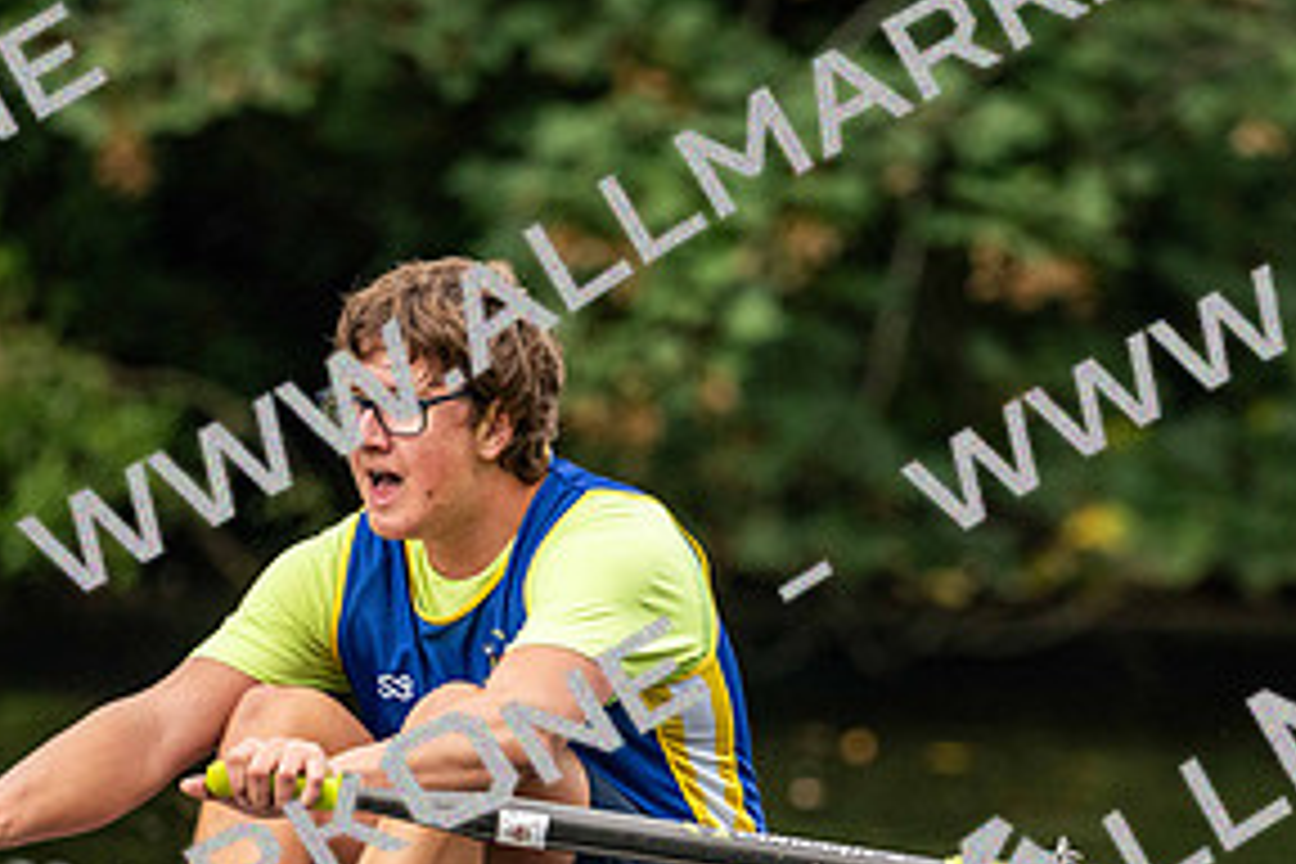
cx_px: 576
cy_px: 605
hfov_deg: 2.6
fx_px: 28978
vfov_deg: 1.7
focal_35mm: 805
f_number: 4.5
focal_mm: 400
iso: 1600
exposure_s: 1/2500
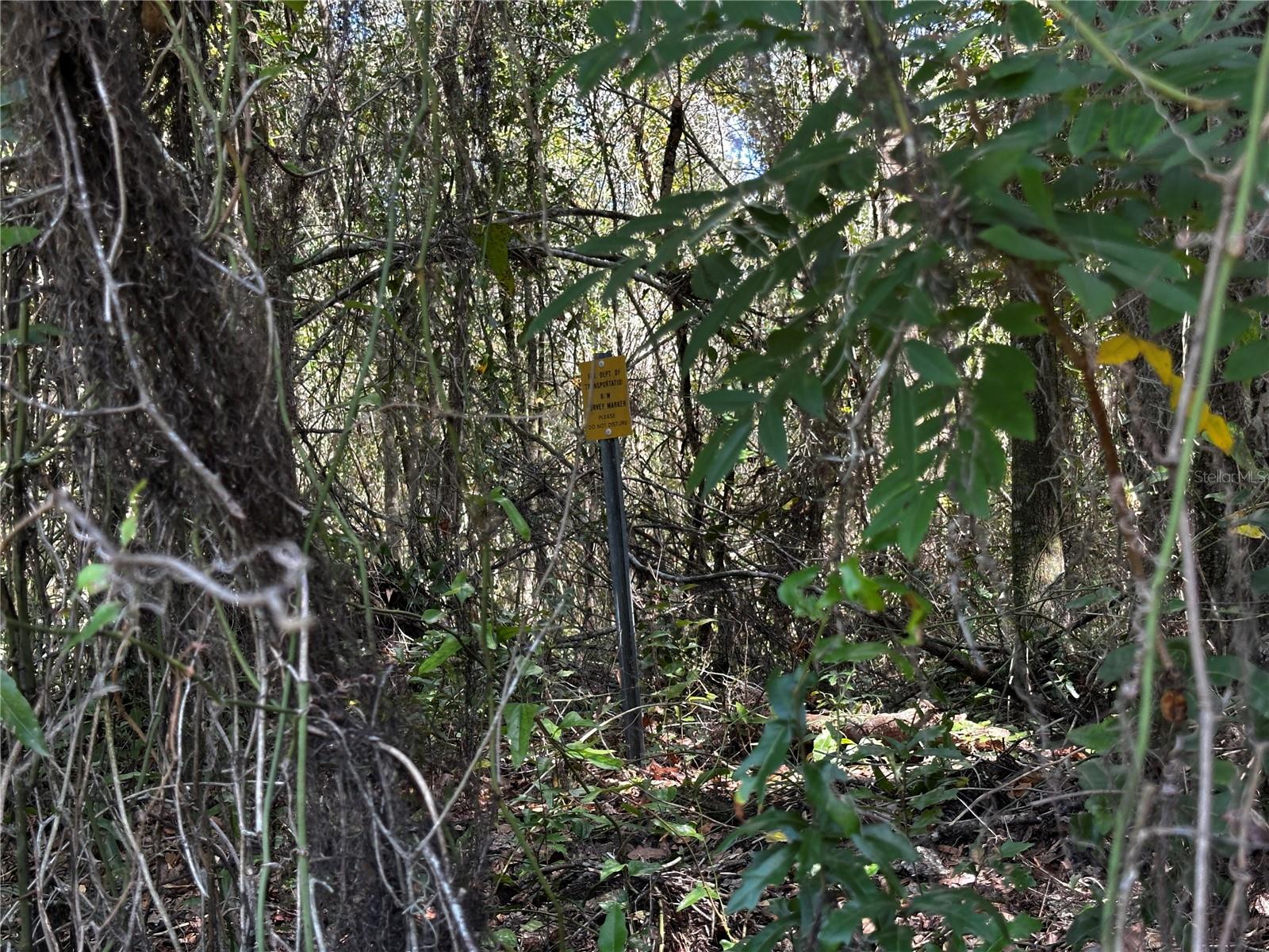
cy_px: 476
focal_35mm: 48
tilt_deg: +5.5
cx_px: 634
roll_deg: +1.6
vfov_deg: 30.3
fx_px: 1760
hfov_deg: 39.7
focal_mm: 6.86
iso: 64
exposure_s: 1/121
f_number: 1.78
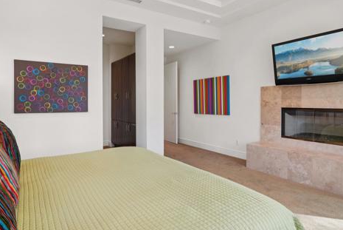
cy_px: 104
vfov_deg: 57.2
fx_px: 210
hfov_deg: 78.5
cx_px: 162
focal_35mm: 22
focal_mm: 16
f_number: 8
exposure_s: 1/30
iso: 400
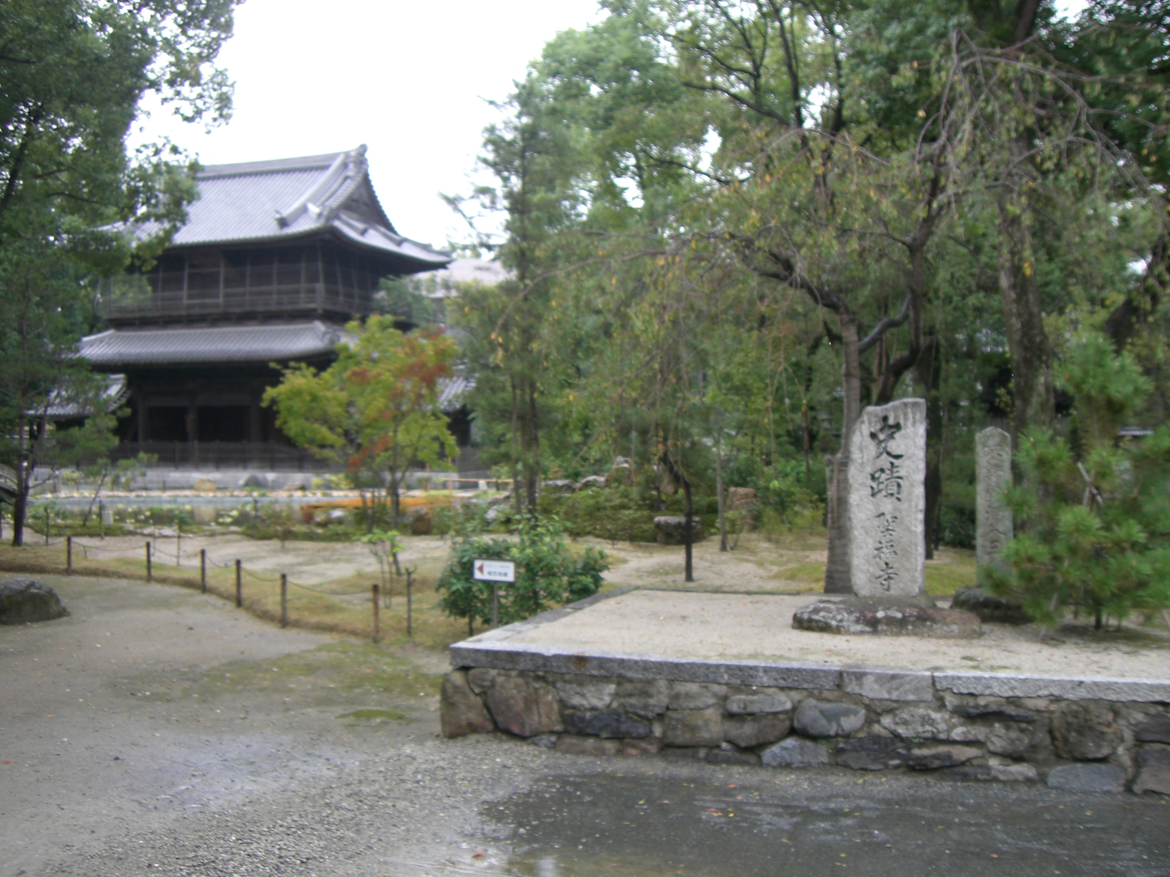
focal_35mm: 38
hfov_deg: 49.0
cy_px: 438
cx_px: 585
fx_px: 1284
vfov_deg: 37.7
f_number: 2.7
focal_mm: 6.2
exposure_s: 1/60
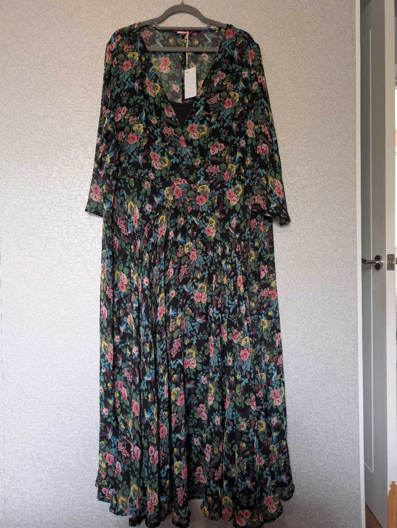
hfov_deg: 56.9
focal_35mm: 24
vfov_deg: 71.5
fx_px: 366
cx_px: 198
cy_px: 264
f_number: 1.68
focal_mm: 6.9
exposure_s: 1/101
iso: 246
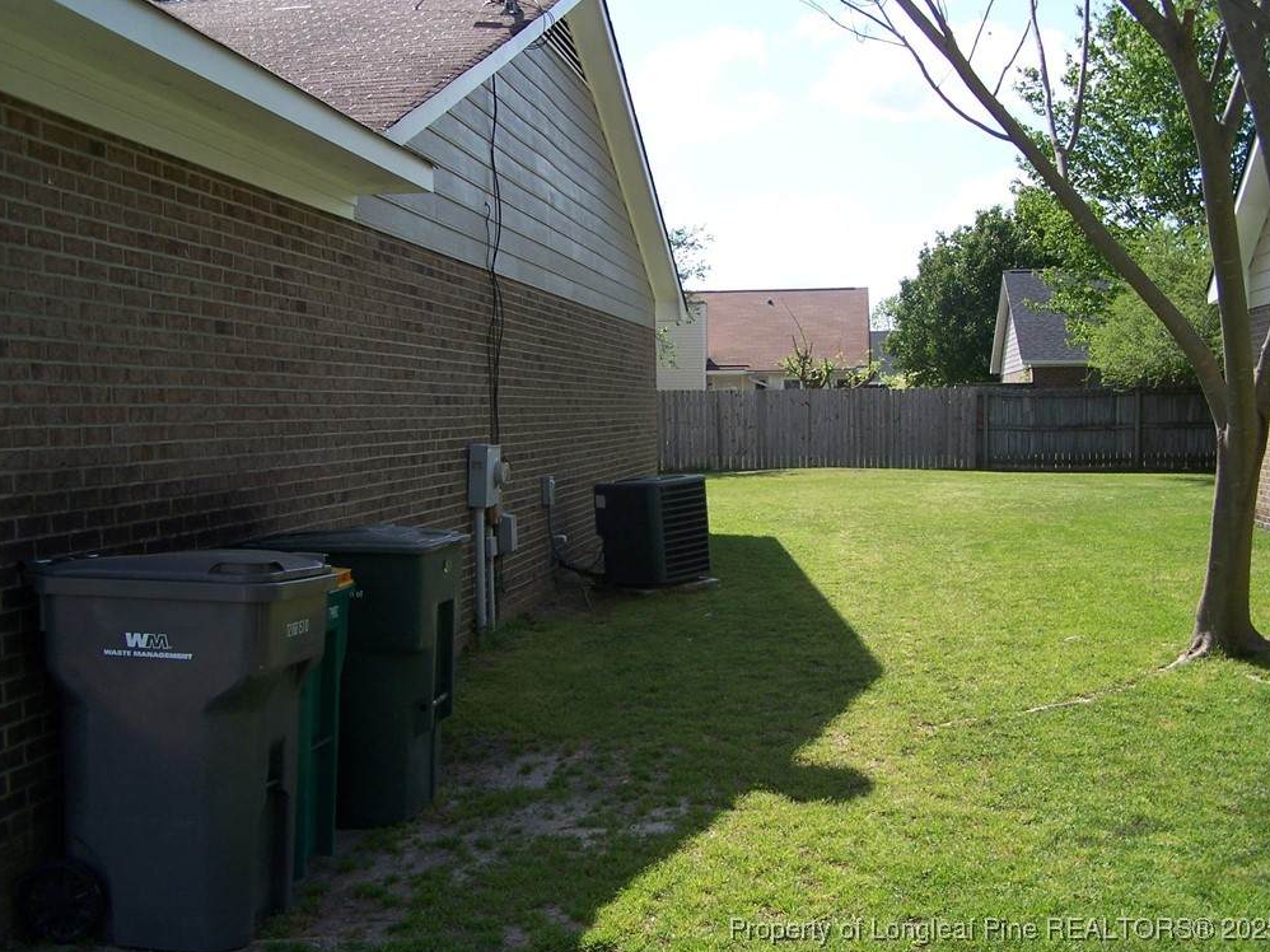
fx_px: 1430
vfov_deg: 36.8
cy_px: 468
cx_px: 636
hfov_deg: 47.9
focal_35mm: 39
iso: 80
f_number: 2.8
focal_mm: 6.3
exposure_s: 1/1000
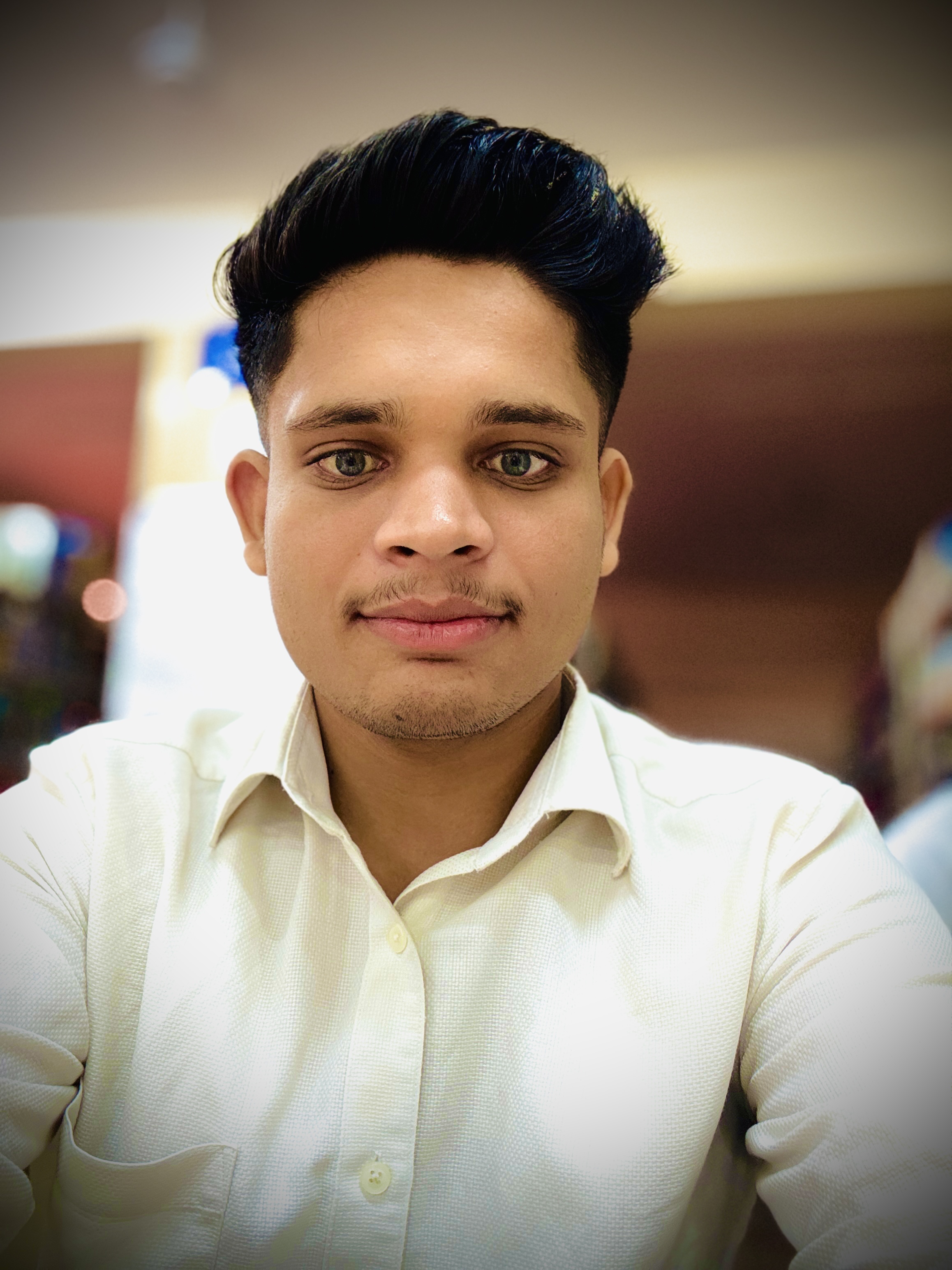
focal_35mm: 30
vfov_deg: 60.0
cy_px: 635
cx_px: 476
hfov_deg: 46.8
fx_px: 1100
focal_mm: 2.69
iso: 250
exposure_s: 1/33
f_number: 1.9
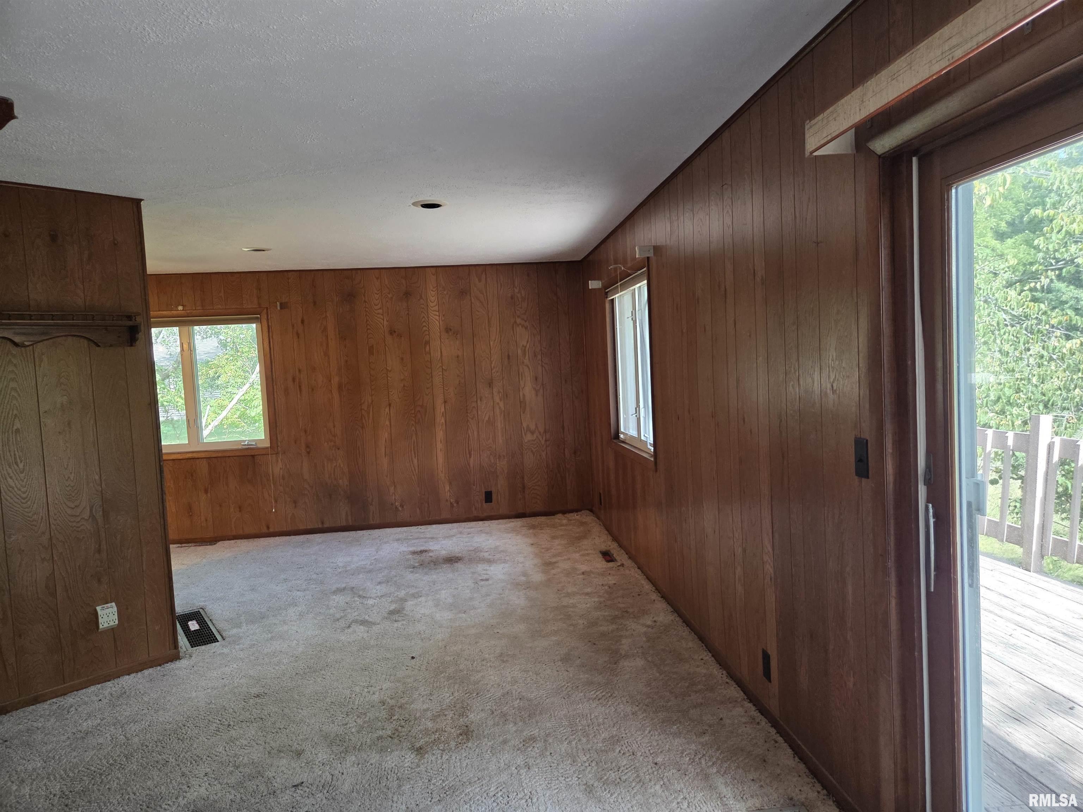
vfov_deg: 58.9
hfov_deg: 73.9
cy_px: 406
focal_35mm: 23
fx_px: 720
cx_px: 542
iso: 320
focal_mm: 5.4
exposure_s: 1/120
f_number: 1.8
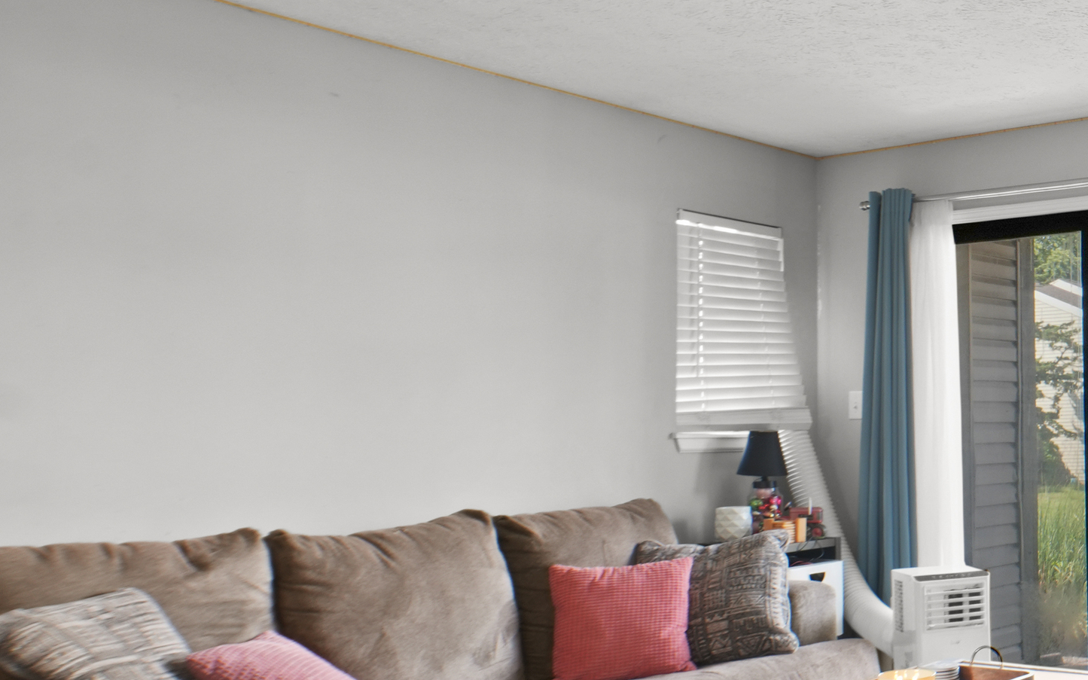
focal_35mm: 39
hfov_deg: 42.3
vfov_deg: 32.7
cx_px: 1128
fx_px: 1156
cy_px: 385
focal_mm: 12
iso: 250
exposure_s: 1
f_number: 9
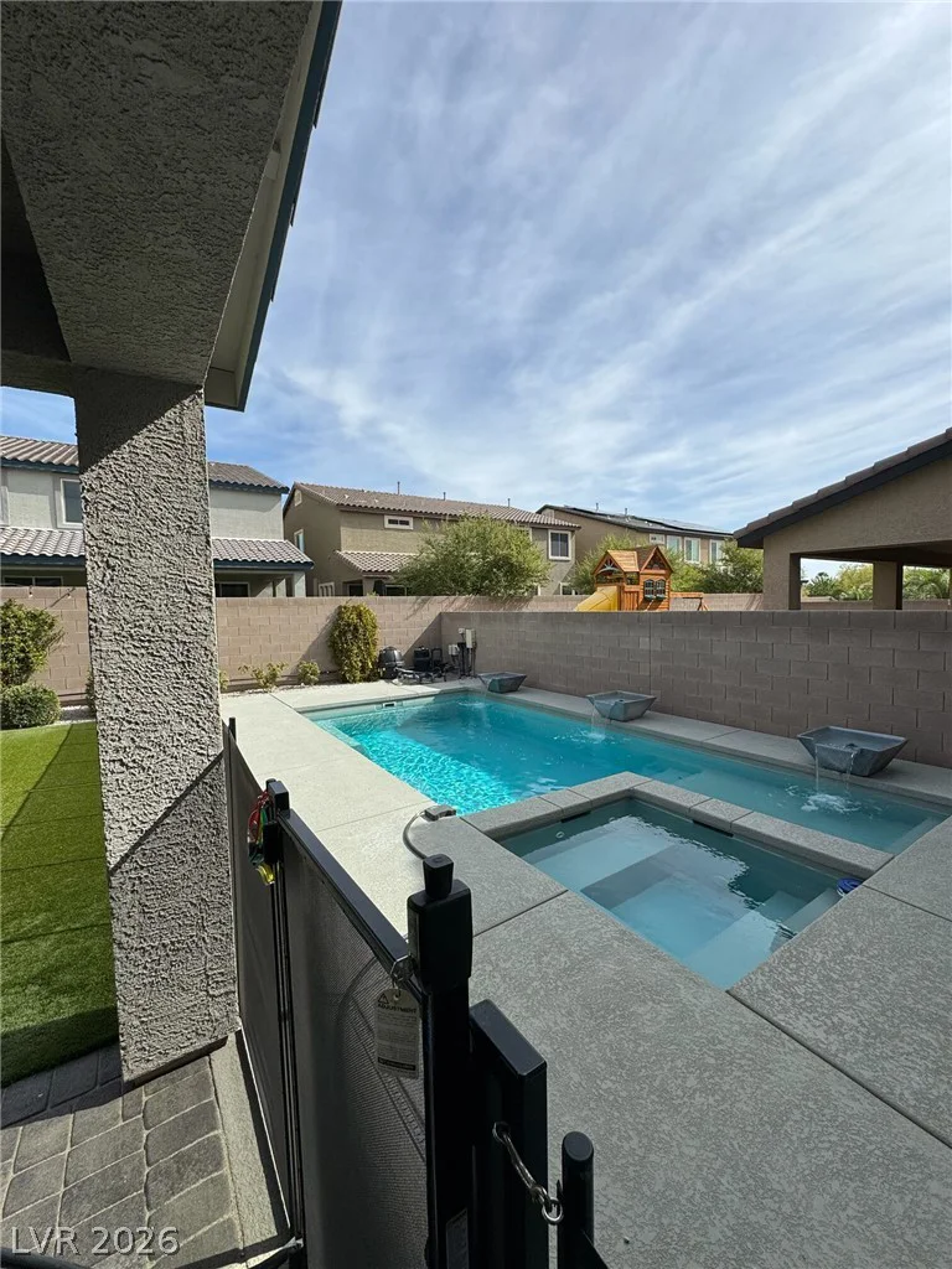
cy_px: 634
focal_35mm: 14
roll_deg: +1.2
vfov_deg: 102.1
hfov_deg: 85.7
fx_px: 513
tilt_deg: -2.1
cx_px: 476
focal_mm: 2.22
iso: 50
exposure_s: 1/2342
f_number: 2.2
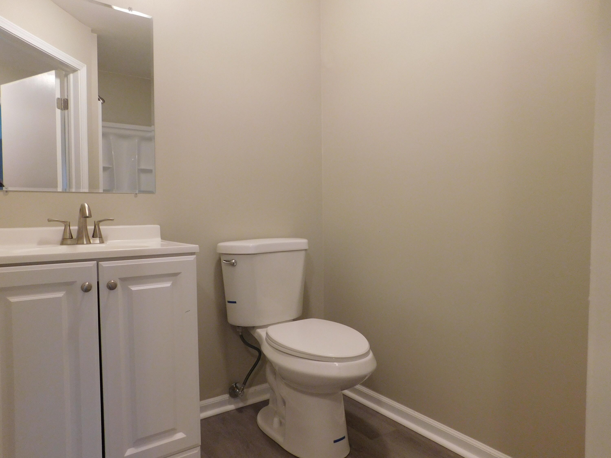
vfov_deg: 58.9
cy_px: 229
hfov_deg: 73.9
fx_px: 406
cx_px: 306
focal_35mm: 23
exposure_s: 1/30
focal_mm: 4
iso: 250
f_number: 3
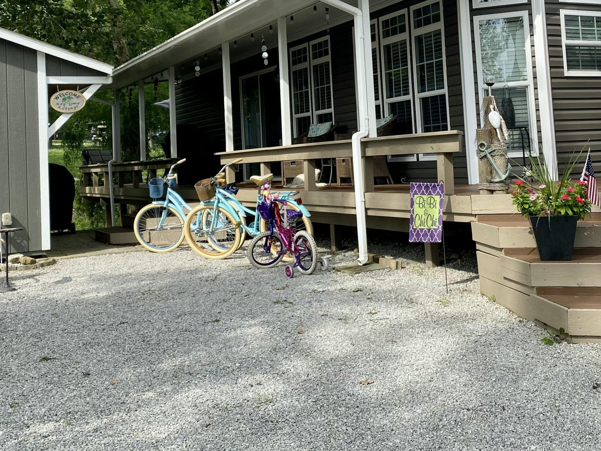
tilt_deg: +5.4
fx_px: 781
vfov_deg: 31.5
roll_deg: +2.5
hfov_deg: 42.1
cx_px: 321
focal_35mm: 45
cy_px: 104
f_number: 1.8
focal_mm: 4.25
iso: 32
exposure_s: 1/1287
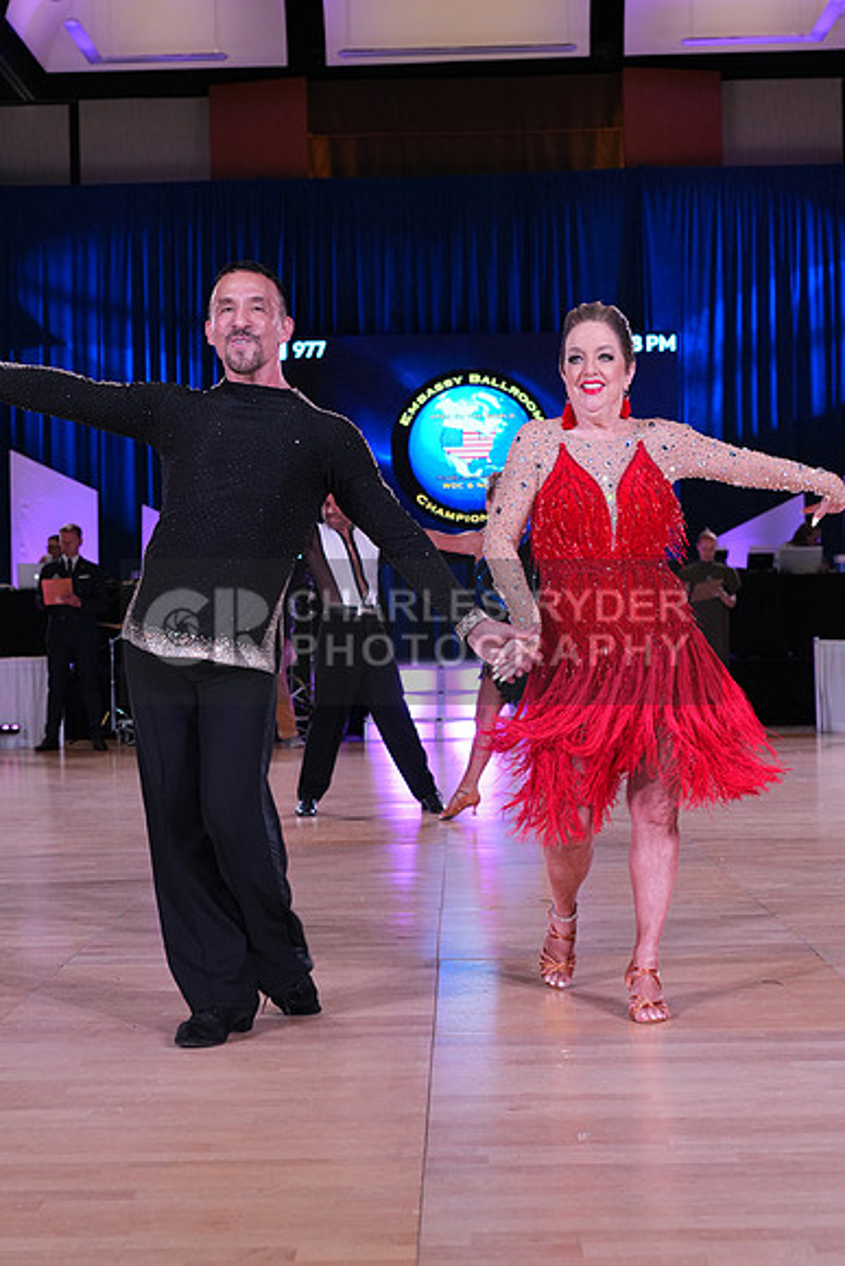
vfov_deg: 36.9
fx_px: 1900
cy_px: 633
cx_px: 422
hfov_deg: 25.1
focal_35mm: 54
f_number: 5.6
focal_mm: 54
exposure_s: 1/250
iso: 2000
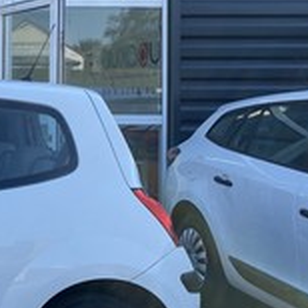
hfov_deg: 19.4
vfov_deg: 22.7
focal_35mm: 76
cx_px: -176
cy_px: 99
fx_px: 765
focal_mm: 4.25
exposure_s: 1/1346
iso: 32
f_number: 1.8
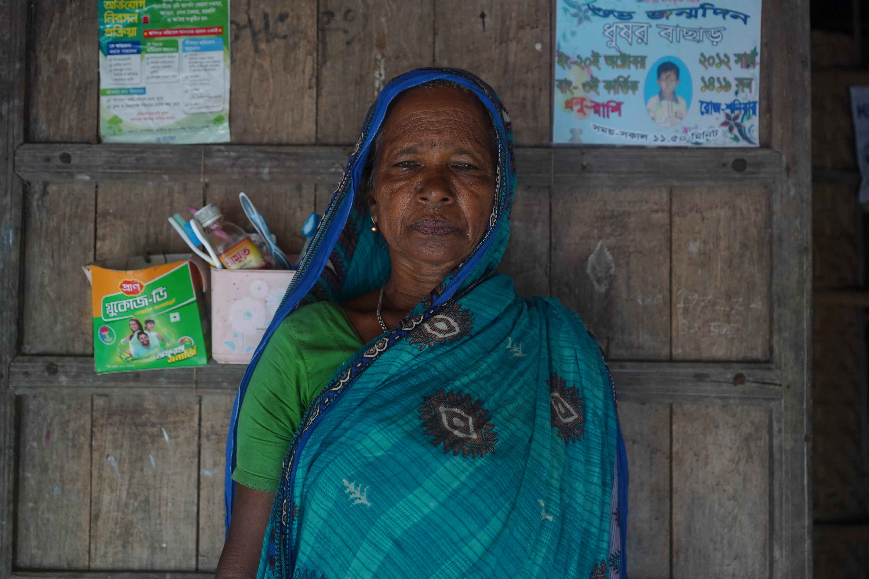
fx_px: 797
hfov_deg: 57.2
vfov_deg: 40.0
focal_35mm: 33
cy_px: 290
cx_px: 434
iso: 2000
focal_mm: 33
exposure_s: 1/200
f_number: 4
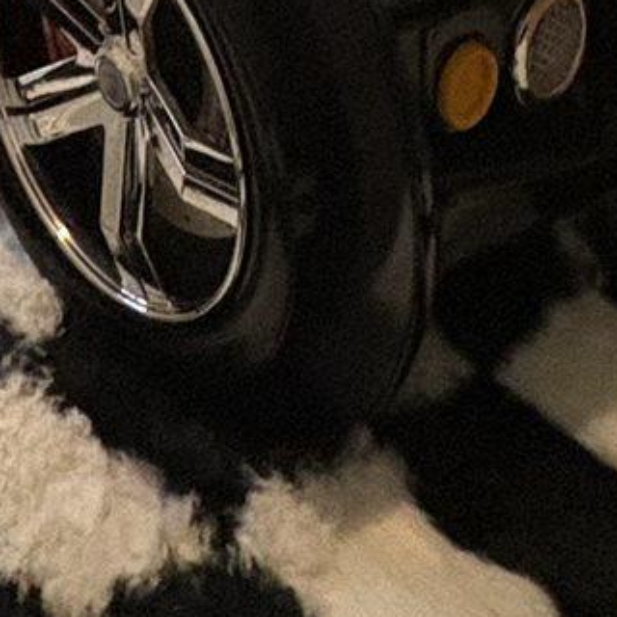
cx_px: -67
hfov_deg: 18.7
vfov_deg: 12.1
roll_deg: +1.9
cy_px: -1120
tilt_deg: +3.0
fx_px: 1795
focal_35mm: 89
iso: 400
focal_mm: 2.22
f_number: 2.2
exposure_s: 1/60
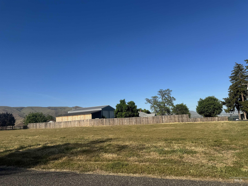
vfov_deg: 56.8
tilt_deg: +8.8
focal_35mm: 24
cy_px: 93
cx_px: 124
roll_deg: +3.8
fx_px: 172
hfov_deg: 71.6
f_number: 1.78
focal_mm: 6.76
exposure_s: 1/5814
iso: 80
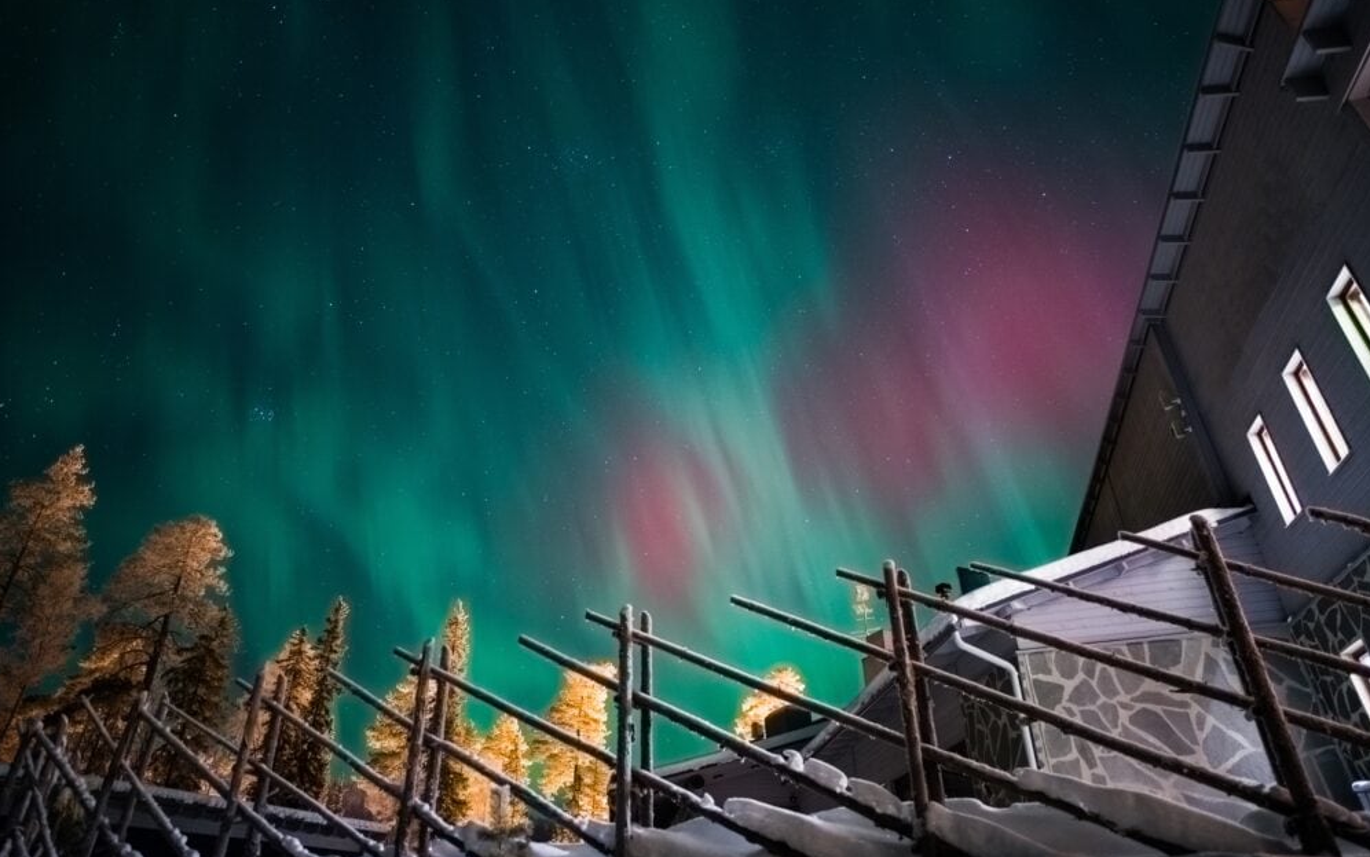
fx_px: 822
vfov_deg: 55.1
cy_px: 417
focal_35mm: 22
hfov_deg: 79.6
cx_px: 682
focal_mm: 21
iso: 1250
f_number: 2.8
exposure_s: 8
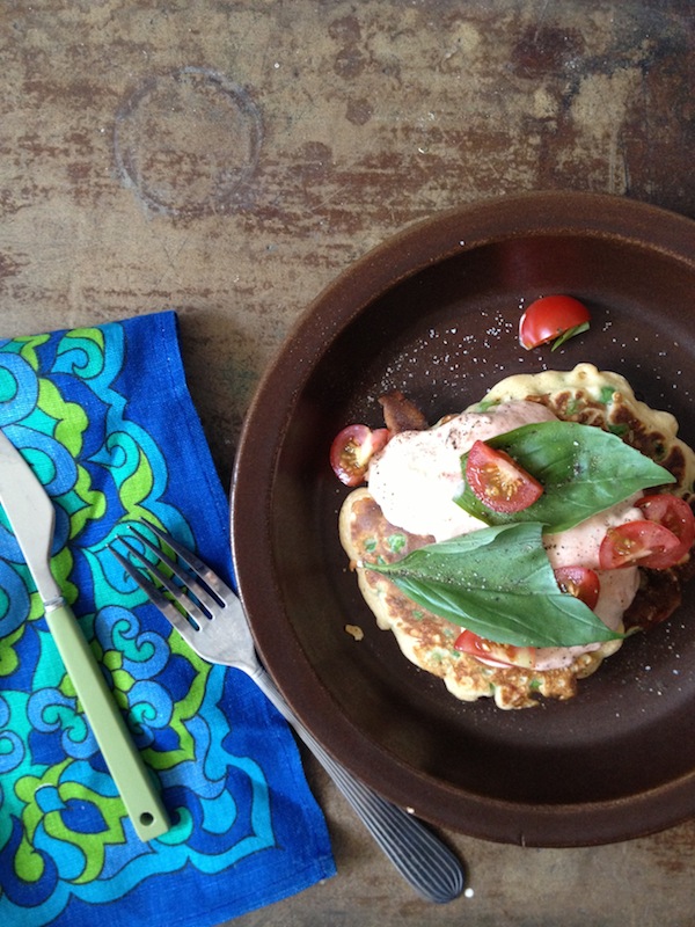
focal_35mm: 35
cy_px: 464
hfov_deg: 40.7
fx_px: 937
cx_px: 348
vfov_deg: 52.6
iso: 200
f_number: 2.4
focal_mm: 4.28
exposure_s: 1/20
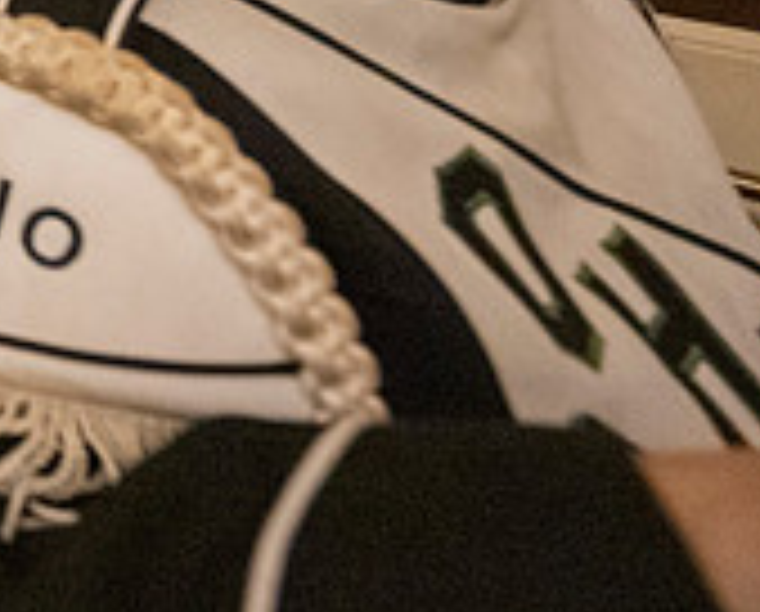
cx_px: -459
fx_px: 1015
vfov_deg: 26.9
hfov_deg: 25.9
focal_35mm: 45
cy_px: -232
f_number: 4.5
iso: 12800
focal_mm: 14
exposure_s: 1/250
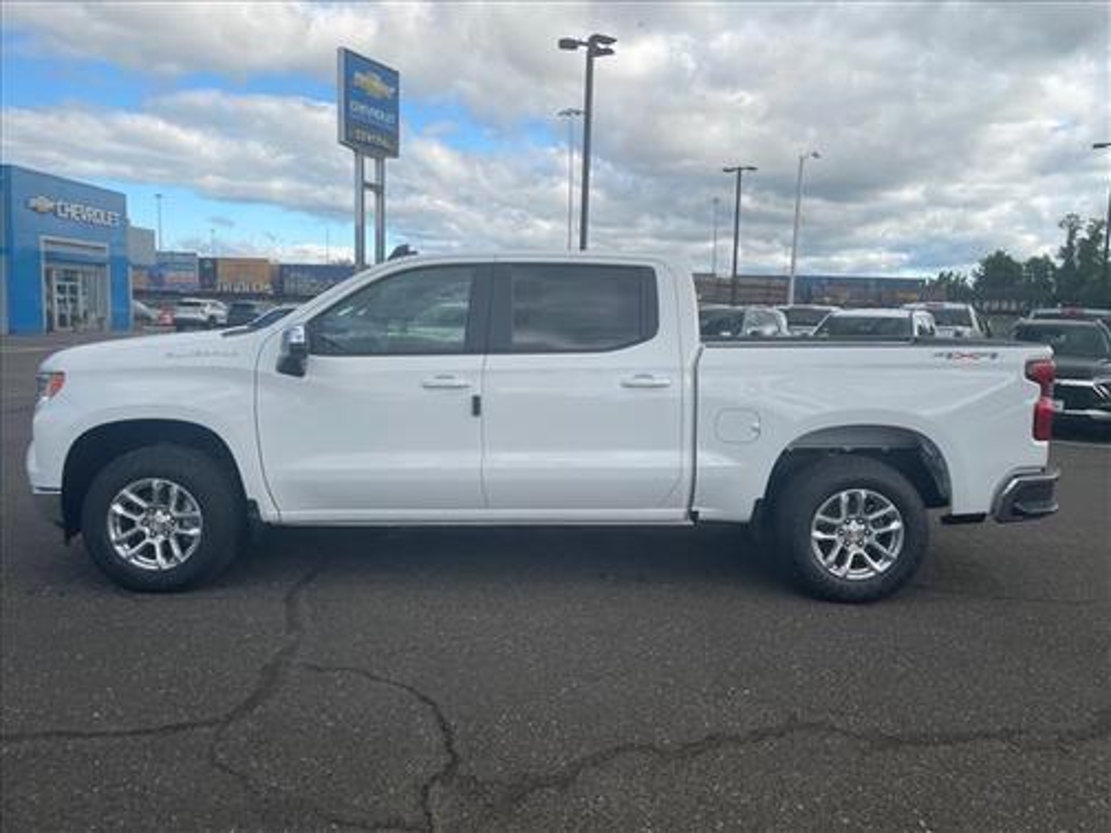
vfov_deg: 53.1
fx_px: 834
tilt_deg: -5.3
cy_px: 416
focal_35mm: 26
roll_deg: -0.2
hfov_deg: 67.3
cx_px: 556
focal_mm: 4.2
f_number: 1.6
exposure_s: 1/1642
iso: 32
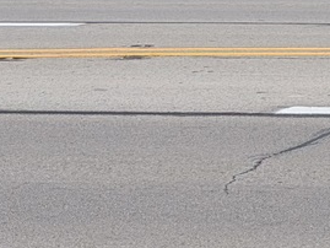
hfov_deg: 7.4
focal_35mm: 257
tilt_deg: +0.4
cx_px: 694
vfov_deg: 5.7
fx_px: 2451
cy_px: -193
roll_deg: -0.1
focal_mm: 6.76
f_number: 1.78
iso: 64
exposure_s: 1/7143
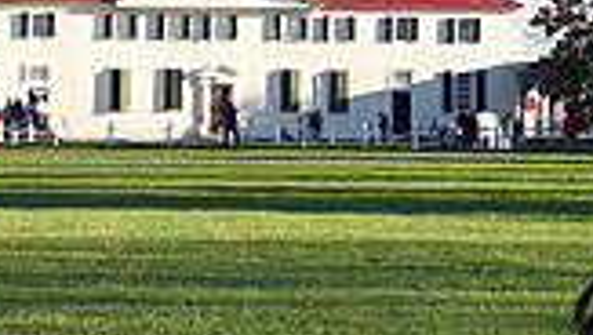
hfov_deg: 8.8
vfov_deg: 4.9
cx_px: 391
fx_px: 3871
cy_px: 47
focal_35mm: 246
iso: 80
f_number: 4.6
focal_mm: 18
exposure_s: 1/180
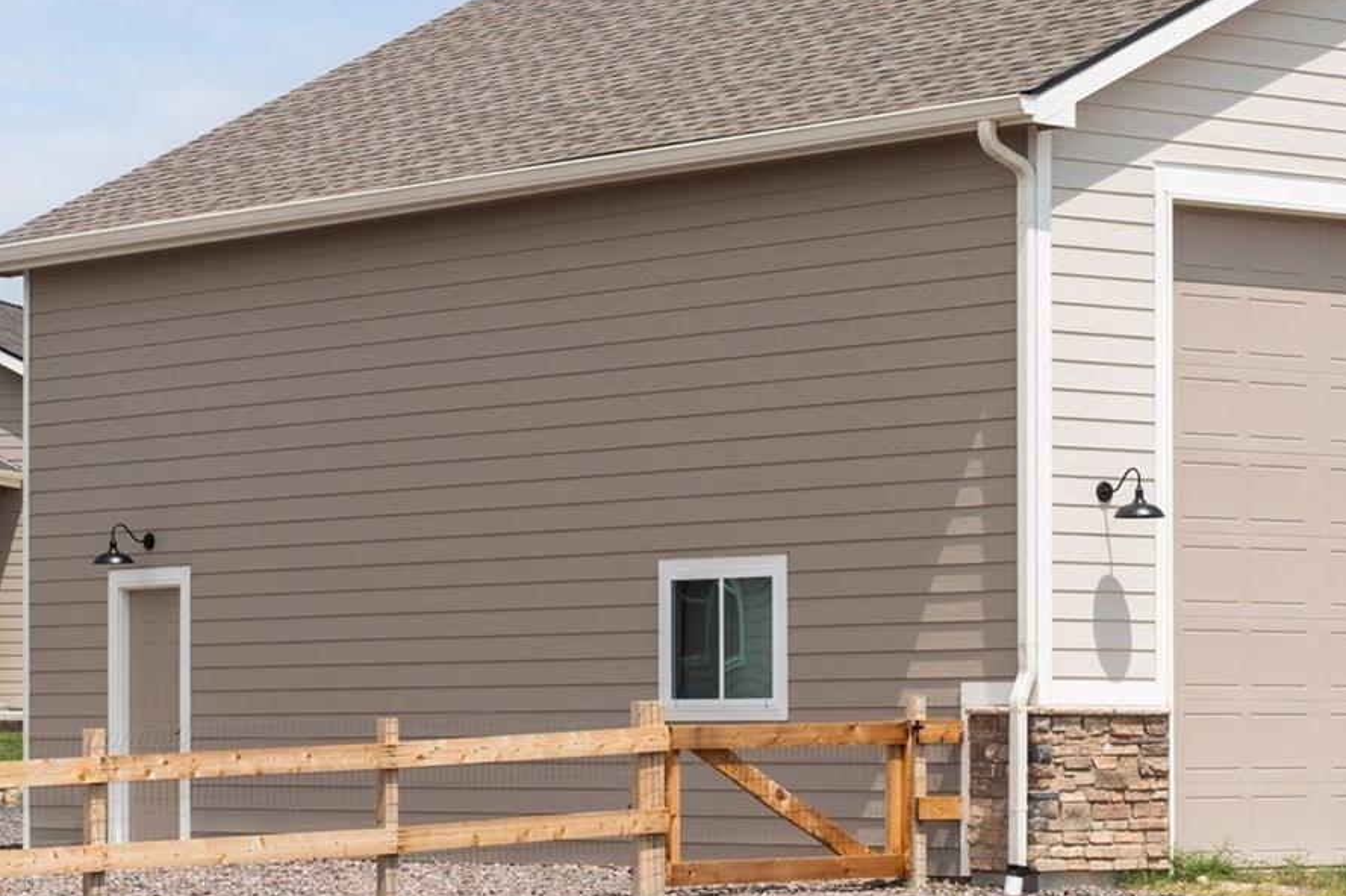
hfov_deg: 15.2
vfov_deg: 10.1
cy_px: 316
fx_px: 5045
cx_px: 895
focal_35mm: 135
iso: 400
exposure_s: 1/1250
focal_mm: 75
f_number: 9
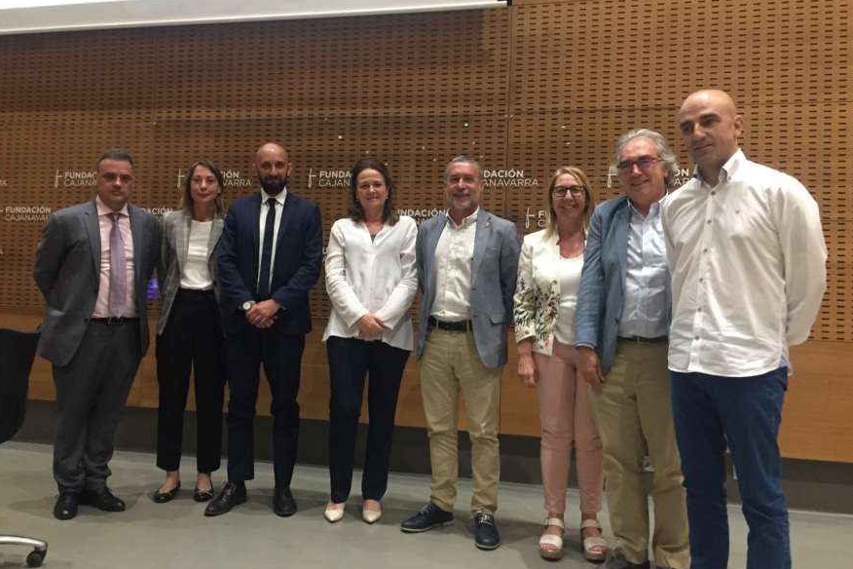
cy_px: 264
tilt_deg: +0.6
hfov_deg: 60.3
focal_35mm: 31
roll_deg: -2.2
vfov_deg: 42.3
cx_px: 418
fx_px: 734
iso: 250
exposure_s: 1/33
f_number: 2.2
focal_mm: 4.15
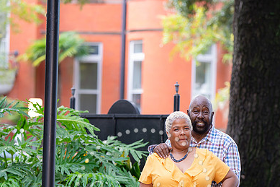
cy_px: 135
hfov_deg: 11.5
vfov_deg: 7.7
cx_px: 143
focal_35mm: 179
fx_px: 1392
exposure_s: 1/320
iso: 640
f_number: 2.8
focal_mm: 120
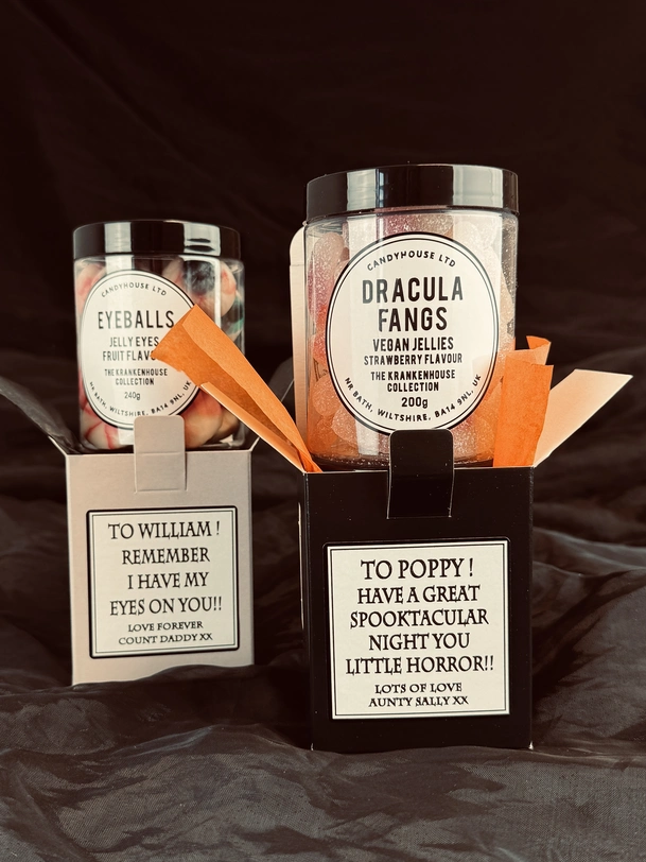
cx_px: 308
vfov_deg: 67.2
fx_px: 647
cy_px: 466
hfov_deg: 53.0
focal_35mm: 26
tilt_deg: -9.0
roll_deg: +2.4
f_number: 1.78
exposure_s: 1/121
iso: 64
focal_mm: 6.76
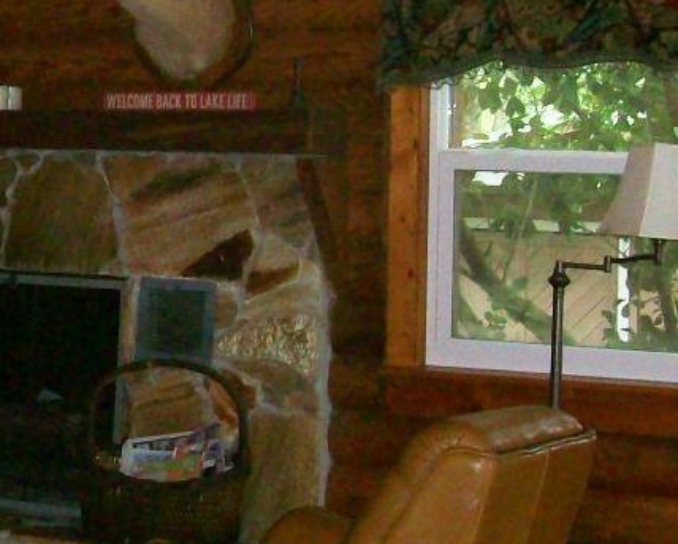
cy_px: 203
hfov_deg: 17.5
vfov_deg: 14.7
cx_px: -101
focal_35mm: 105
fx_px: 2108
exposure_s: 1/64
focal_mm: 6
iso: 200
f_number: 2.7
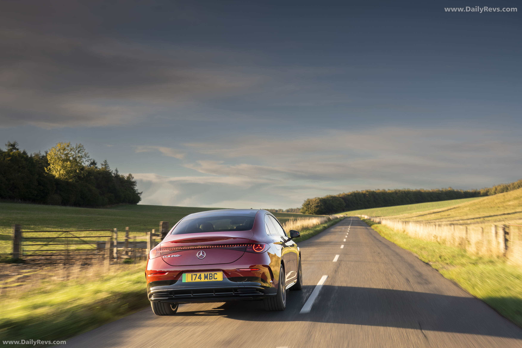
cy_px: 174
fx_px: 652
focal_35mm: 45
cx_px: 261
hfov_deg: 43.6
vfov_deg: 29.9
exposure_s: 1/40
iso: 160
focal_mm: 45
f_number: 8
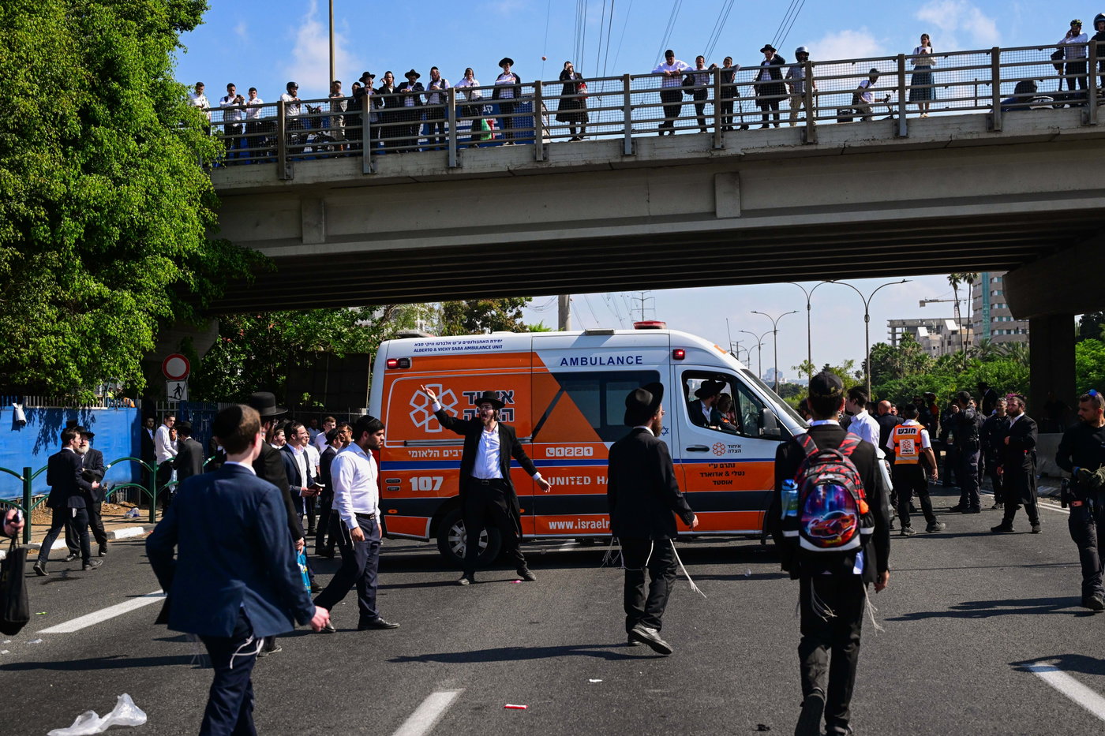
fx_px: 1350
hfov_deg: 44.5
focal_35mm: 44
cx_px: 552
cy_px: 368
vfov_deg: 30.5
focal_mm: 44
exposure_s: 1/16000
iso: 2000
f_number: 4
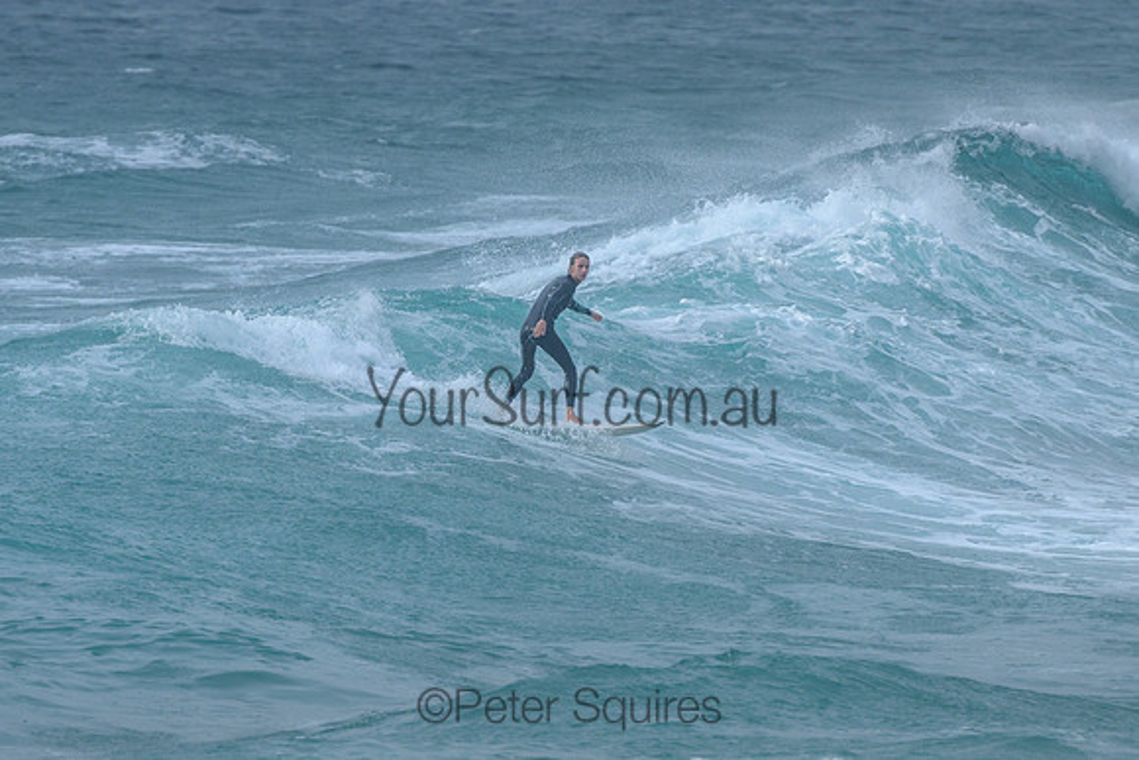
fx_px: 17415
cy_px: 332
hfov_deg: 3.7
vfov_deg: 2.5
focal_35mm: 550
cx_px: 535
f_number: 8
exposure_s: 1/2000
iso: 500
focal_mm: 400
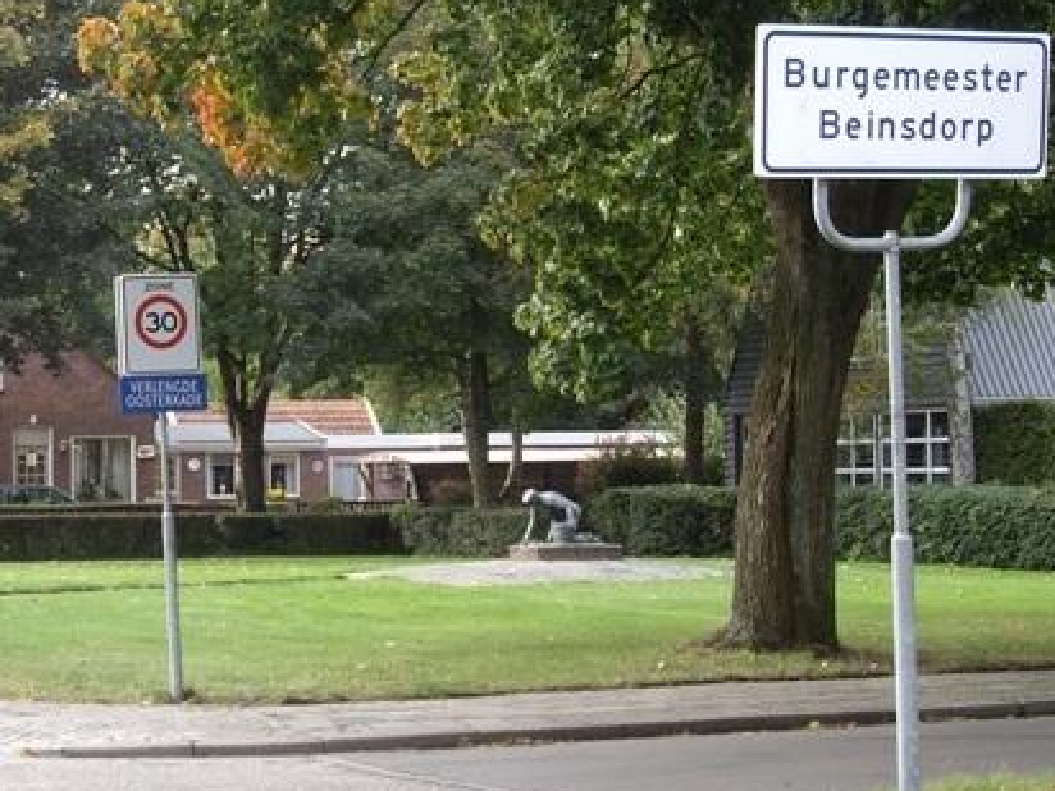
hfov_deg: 32.6
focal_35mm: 59
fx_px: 1798
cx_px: 451
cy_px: 353
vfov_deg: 24.8
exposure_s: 1/160
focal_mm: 7.9
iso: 100
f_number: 2.8
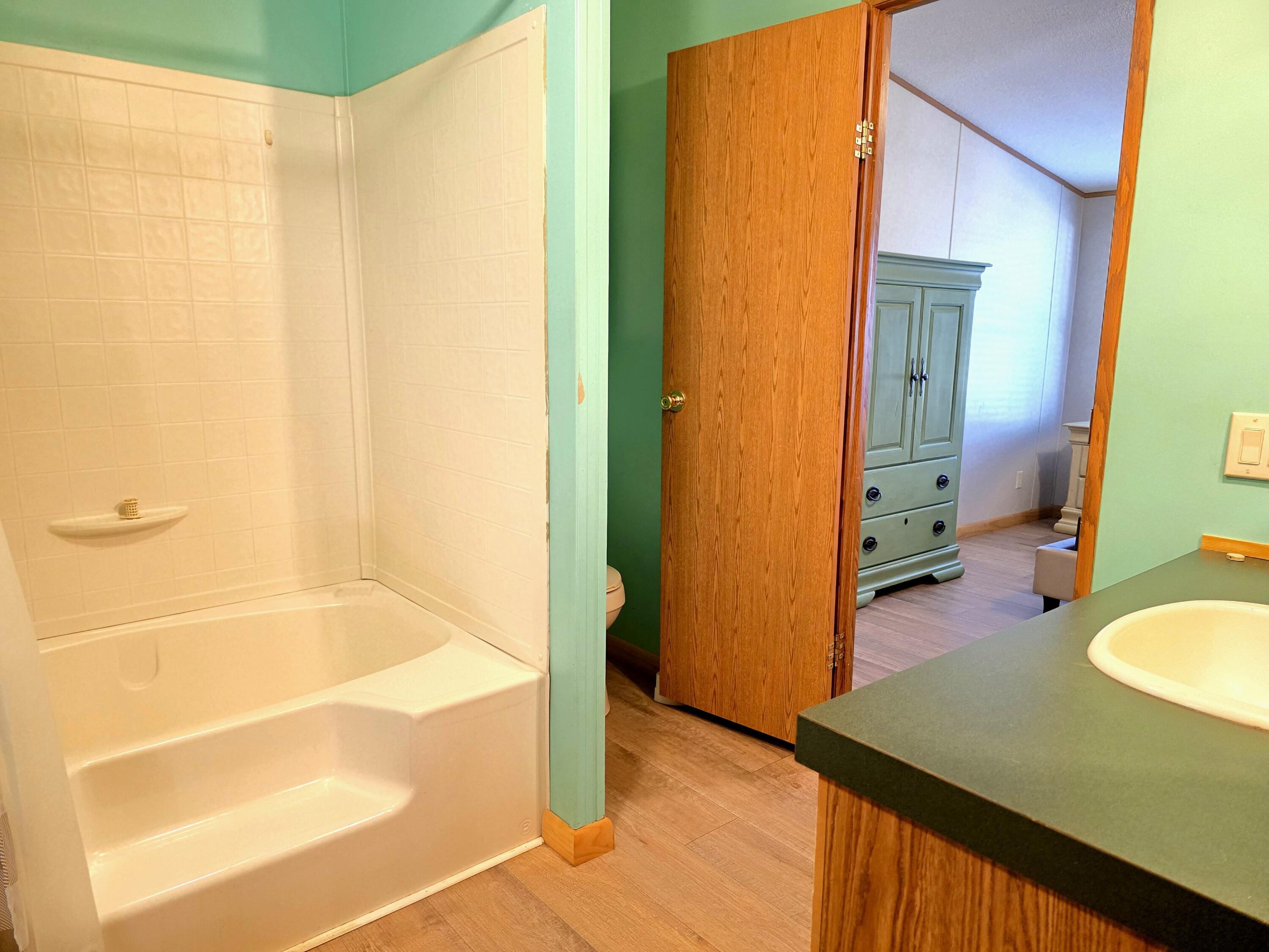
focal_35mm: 23
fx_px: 843
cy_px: 476
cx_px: 634
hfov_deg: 73.9
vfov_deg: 58.9
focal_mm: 6.3
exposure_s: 1/120
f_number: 1.7
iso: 1600
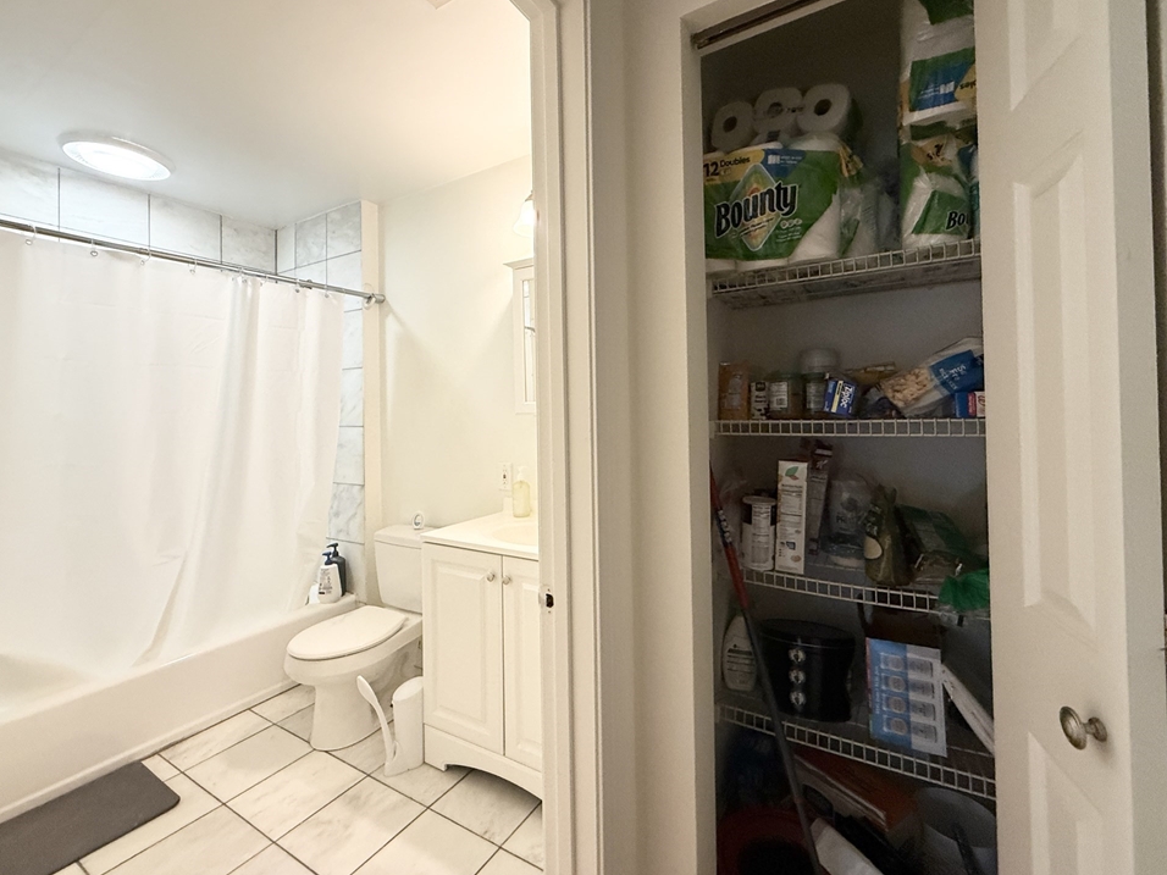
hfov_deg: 98.0
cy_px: 409
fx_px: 506
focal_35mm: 15
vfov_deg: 81.6
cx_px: 620
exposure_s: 1/60
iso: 400
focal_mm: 2.22
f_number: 2.2
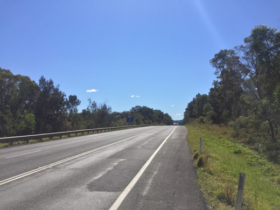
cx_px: 140
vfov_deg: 48.2
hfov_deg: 61.7
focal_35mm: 29
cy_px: 105
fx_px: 235
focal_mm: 4.15
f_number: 2.2
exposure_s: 1/2475
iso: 32
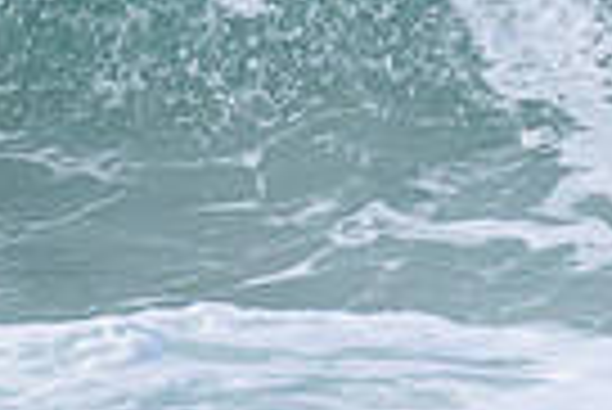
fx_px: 79474
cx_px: 594
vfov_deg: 0.3
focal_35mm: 4670
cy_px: -415
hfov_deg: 0.4
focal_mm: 800
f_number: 11
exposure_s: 1/2000
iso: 1100
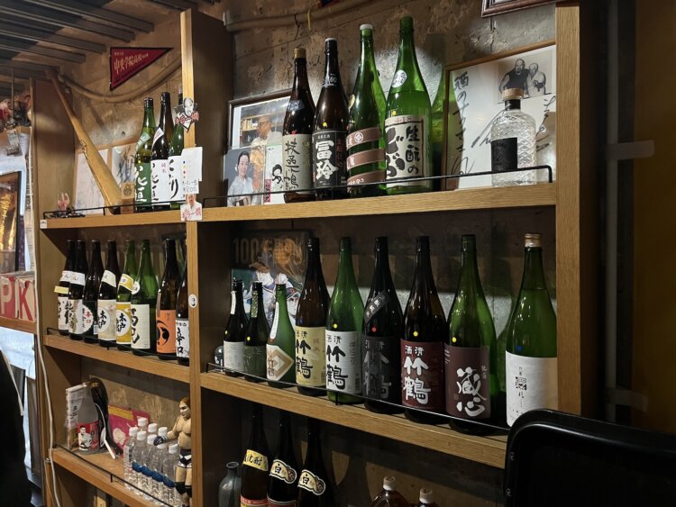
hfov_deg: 67.3
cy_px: 254
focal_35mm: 26
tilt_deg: -2.5
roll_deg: +1.5
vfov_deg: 53.1
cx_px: 338
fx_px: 508
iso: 640
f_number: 1.6
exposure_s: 1/29
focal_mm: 5.1
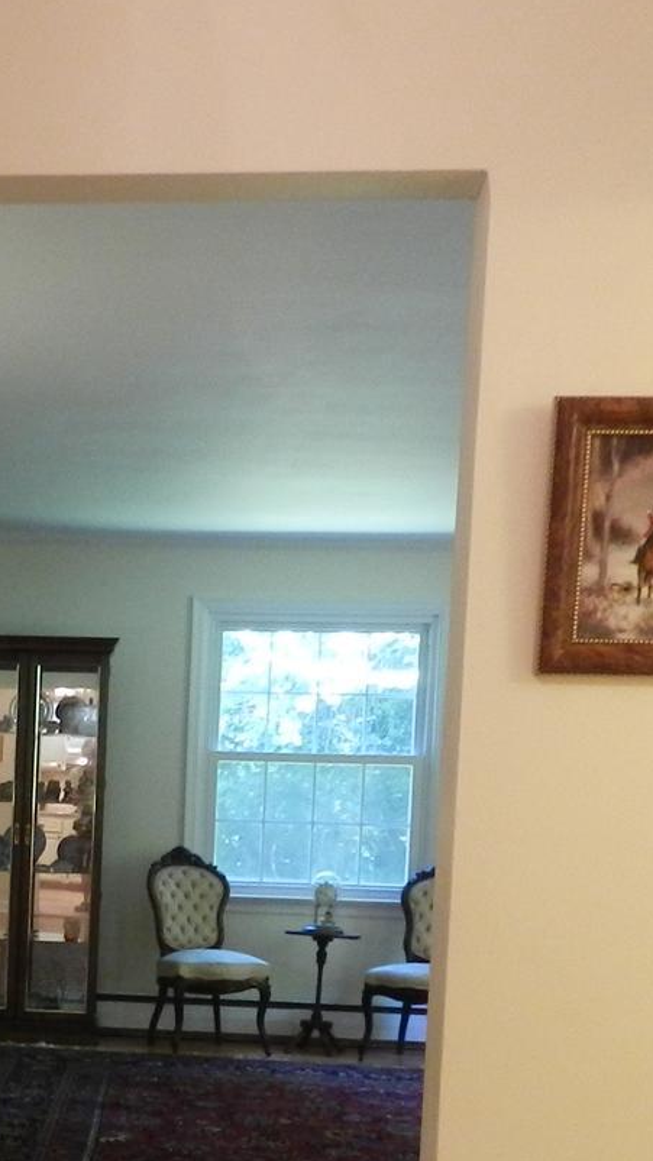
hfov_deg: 17.8
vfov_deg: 31.8
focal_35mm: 64
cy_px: 957
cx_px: -152
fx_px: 1970
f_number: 3.4
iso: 400
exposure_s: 1/25
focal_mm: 4
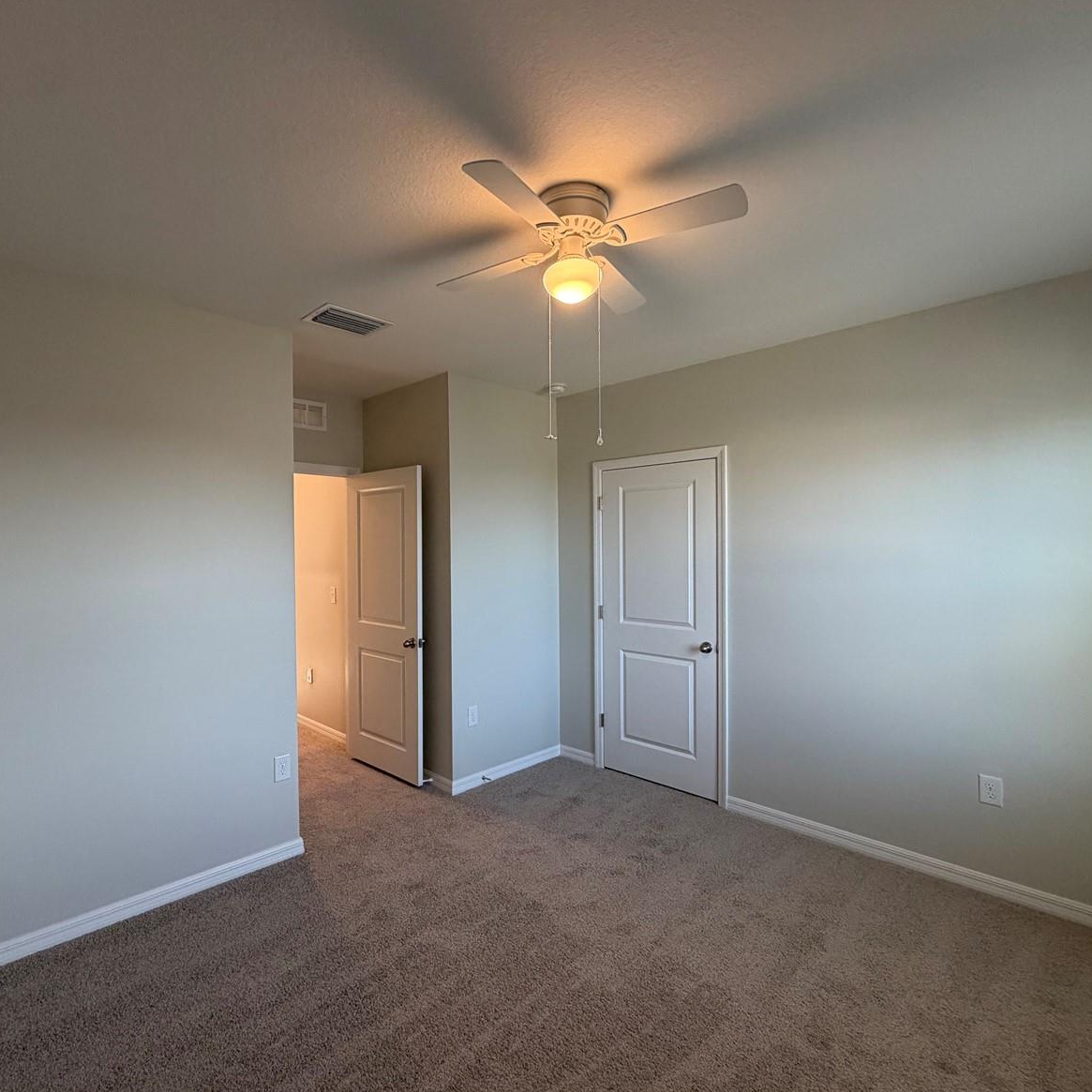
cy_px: 554
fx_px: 607
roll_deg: +1.3
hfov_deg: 83.8
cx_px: 503
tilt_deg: -0.8
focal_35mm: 17
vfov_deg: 84.0
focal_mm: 2.22
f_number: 2.2
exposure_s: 1/60
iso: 160
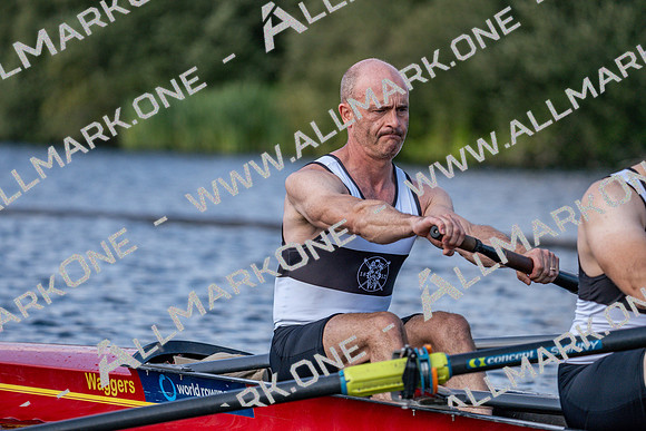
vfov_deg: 4.6
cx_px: 323
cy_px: 216
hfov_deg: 6.9
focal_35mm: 300
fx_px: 5384
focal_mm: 300
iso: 400
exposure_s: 1/1600
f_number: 6.3
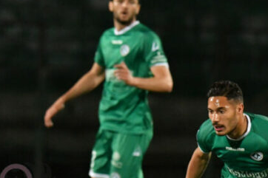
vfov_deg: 0.8
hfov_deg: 1.2
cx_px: -90
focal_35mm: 1699
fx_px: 12642
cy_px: 141
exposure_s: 1/800
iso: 4000
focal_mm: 400
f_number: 2.8
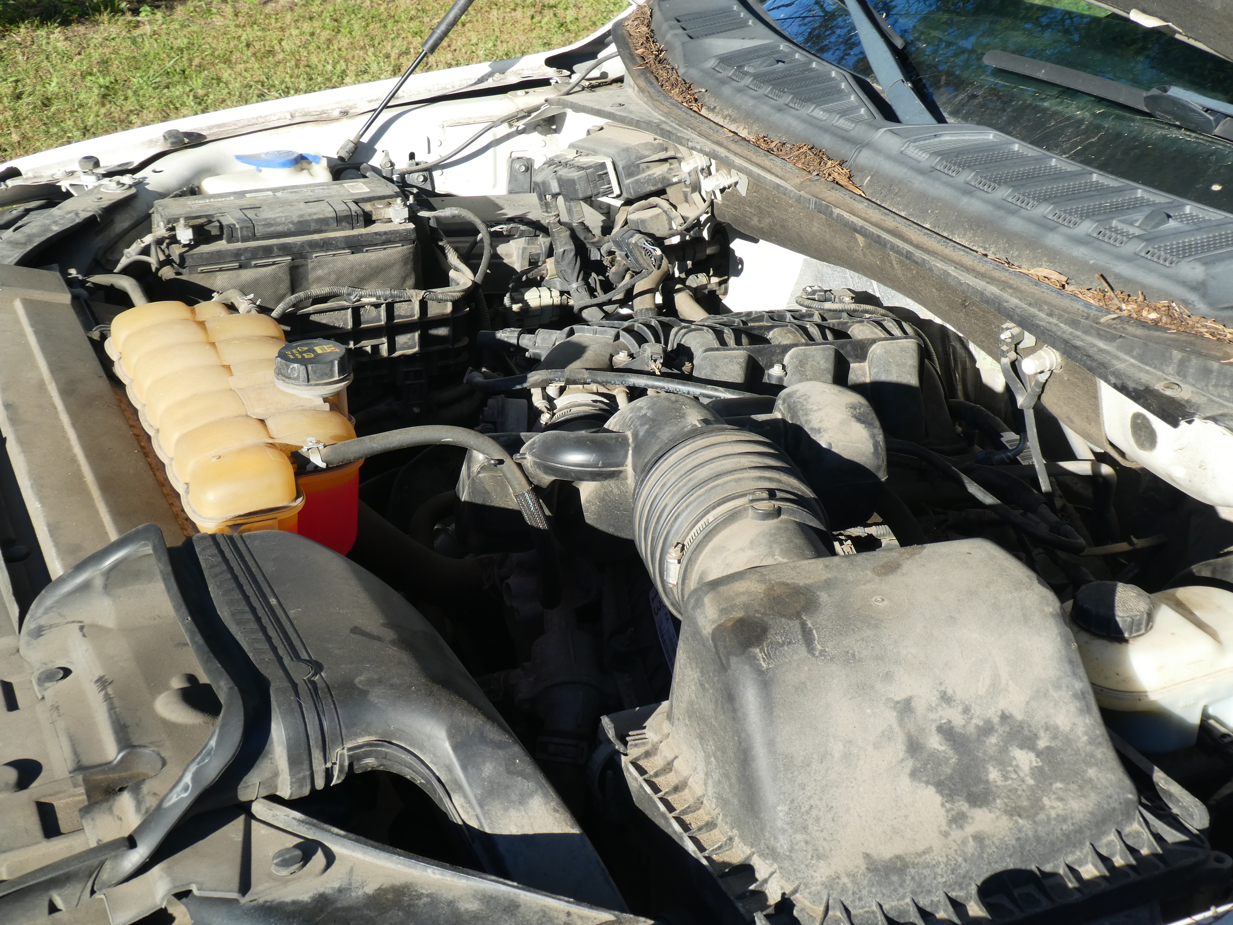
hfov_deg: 40.4
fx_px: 1674
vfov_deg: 30.9
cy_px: 462
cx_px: 616
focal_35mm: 47
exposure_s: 1/250
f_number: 4
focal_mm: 8.4
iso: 80
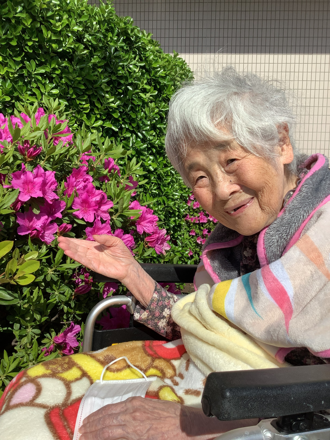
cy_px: 220
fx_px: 394
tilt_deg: -2.8
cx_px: 165
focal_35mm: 31
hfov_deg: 45.4
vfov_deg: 58.4
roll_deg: -2.0
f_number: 2.4
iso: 25
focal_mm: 3.3
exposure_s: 1/2092
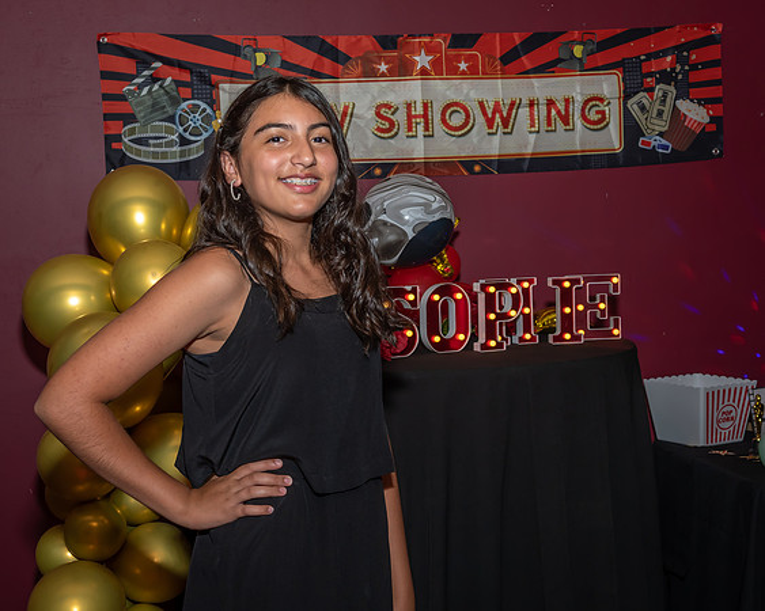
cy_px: 293
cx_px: 368
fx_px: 1327
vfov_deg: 25.9
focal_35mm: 59
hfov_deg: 32.2
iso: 400
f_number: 7.1
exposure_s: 1/250
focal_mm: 32
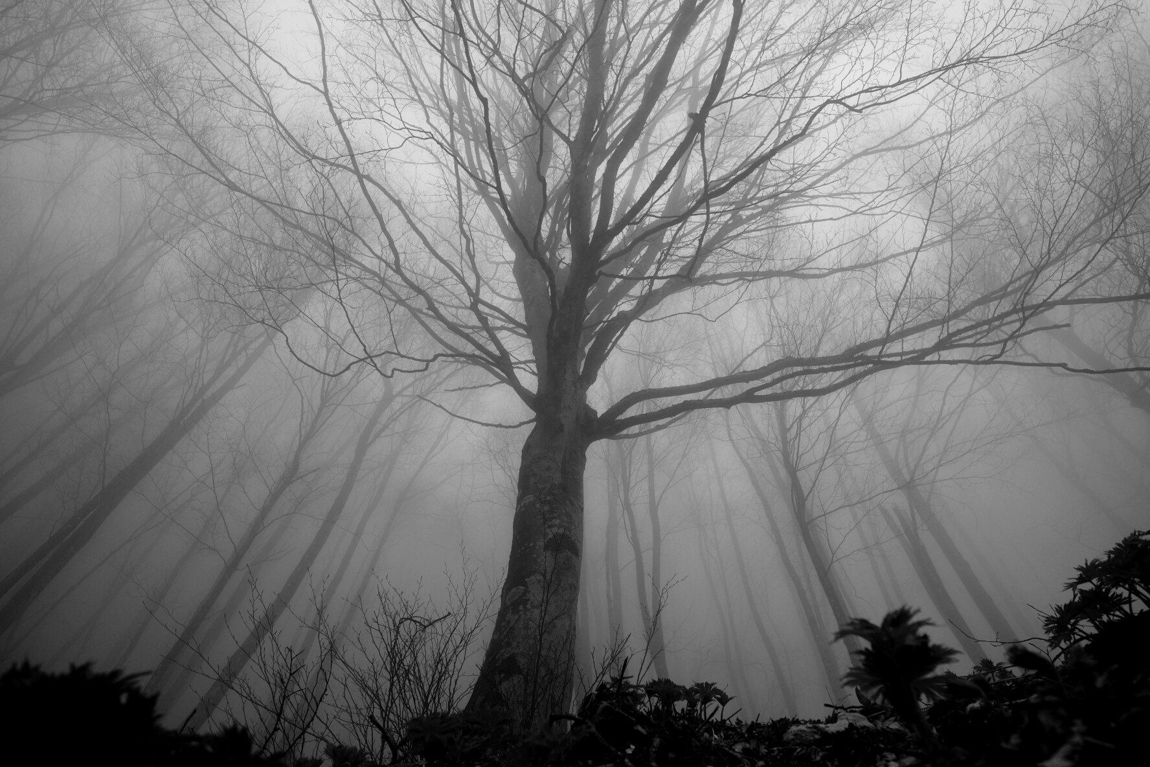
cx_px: 575
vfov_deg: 59.5
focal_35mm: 21
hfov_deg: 81.2
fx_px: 671
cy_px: 384
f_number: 4
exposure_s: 1/500
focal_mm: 14
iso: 160
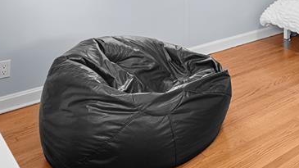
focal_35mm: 47
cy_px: -51
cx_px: 301
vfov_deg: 22.7
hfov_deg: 38.6
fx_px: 372
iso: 100
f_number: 8
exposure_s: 1/10
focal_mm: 16
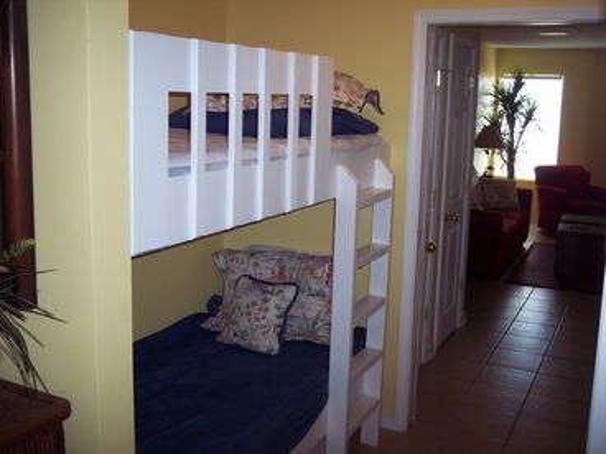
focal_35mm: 39
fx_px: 683
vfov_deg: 36.8
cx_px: 303
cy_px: 227
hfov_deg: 47.9
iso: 100
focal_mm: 8
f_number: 2.8
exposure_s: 1/60
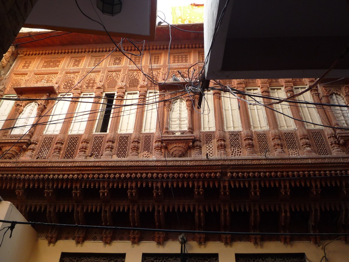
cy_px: 131
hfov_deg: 60.0
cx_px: 174
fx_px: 302
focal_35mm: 30
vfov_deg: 46.8
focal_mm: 4.4
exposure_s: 1/40
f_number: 2.8
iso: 100
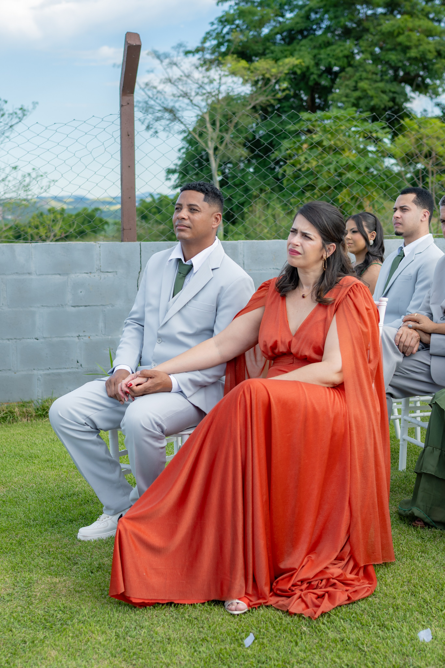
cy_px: 334
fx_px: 973
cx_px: 222
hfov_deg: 25.8
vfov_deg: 37.9
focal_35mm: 52
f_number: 2.8
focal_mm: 35
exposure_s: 1/640
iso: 125
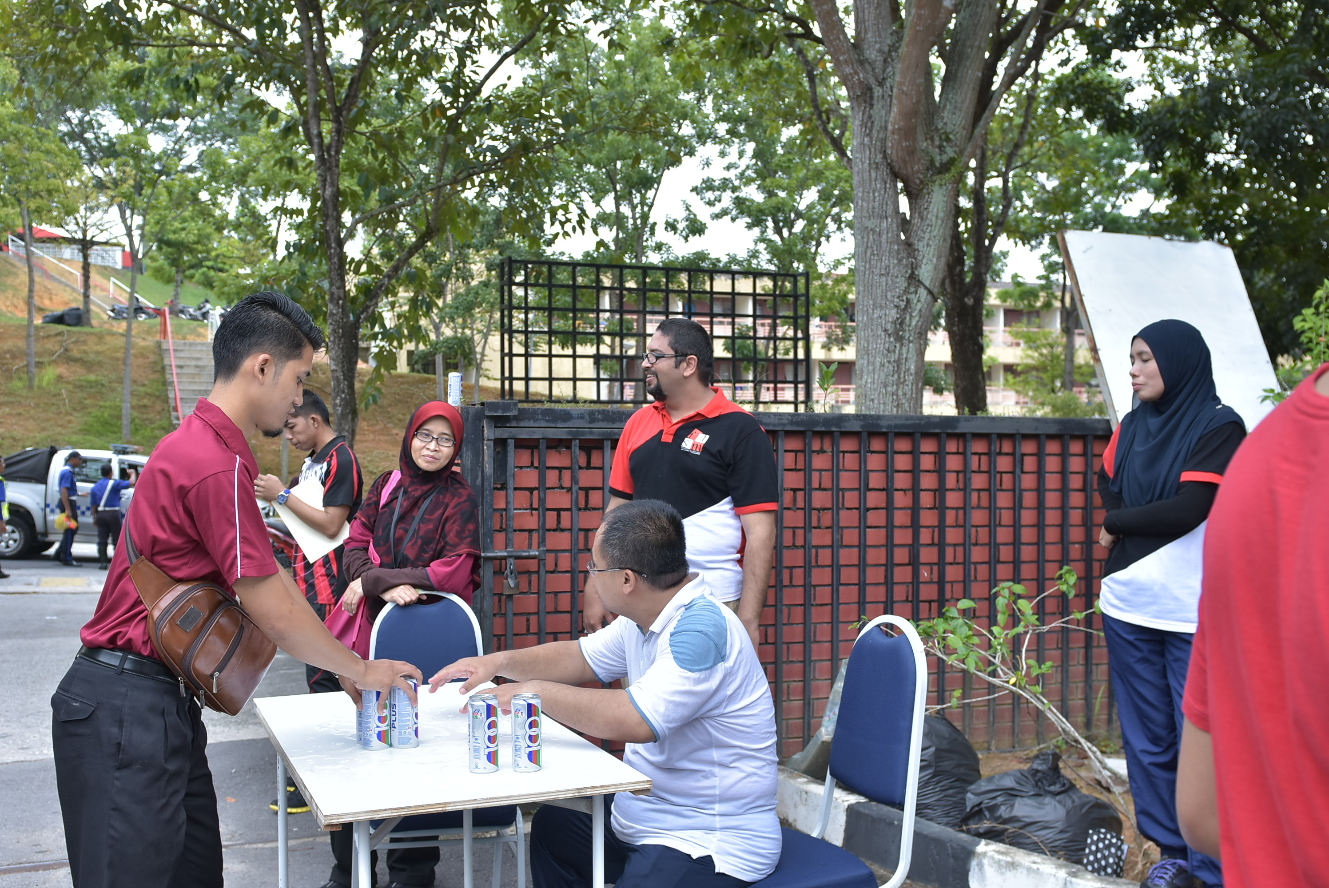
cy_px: 444
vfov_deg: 36.9
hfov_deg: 53.1
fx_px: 1330
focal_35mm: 36
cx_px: 664
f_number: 4.5
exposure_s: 1/500
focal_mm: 24
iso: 400
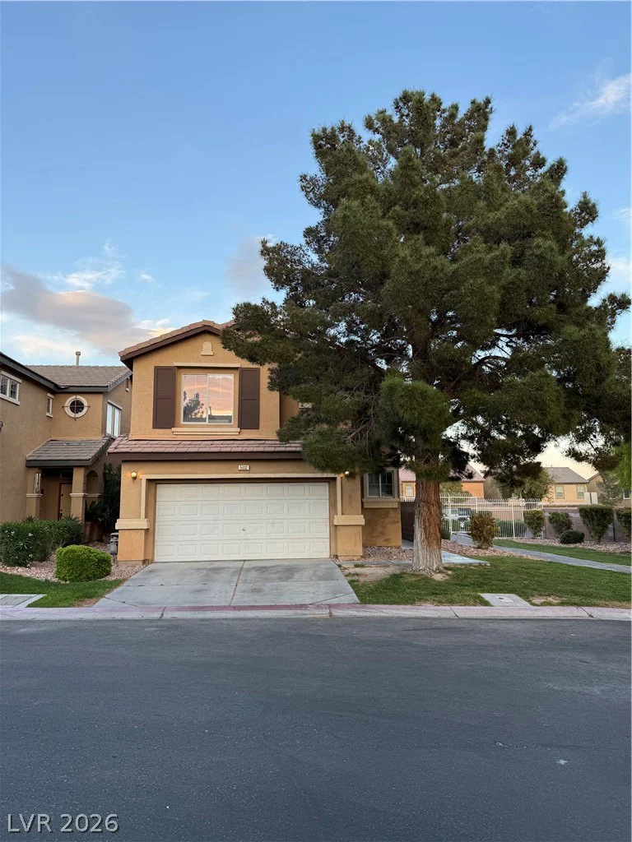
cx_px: 316
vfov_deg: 71.6
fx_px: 584
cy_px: 421
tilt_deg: +8.7
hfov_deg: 56.8
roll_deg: +0.5
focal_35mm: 24
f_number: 1.78
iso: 80
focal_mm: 6.76
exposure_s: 1/276
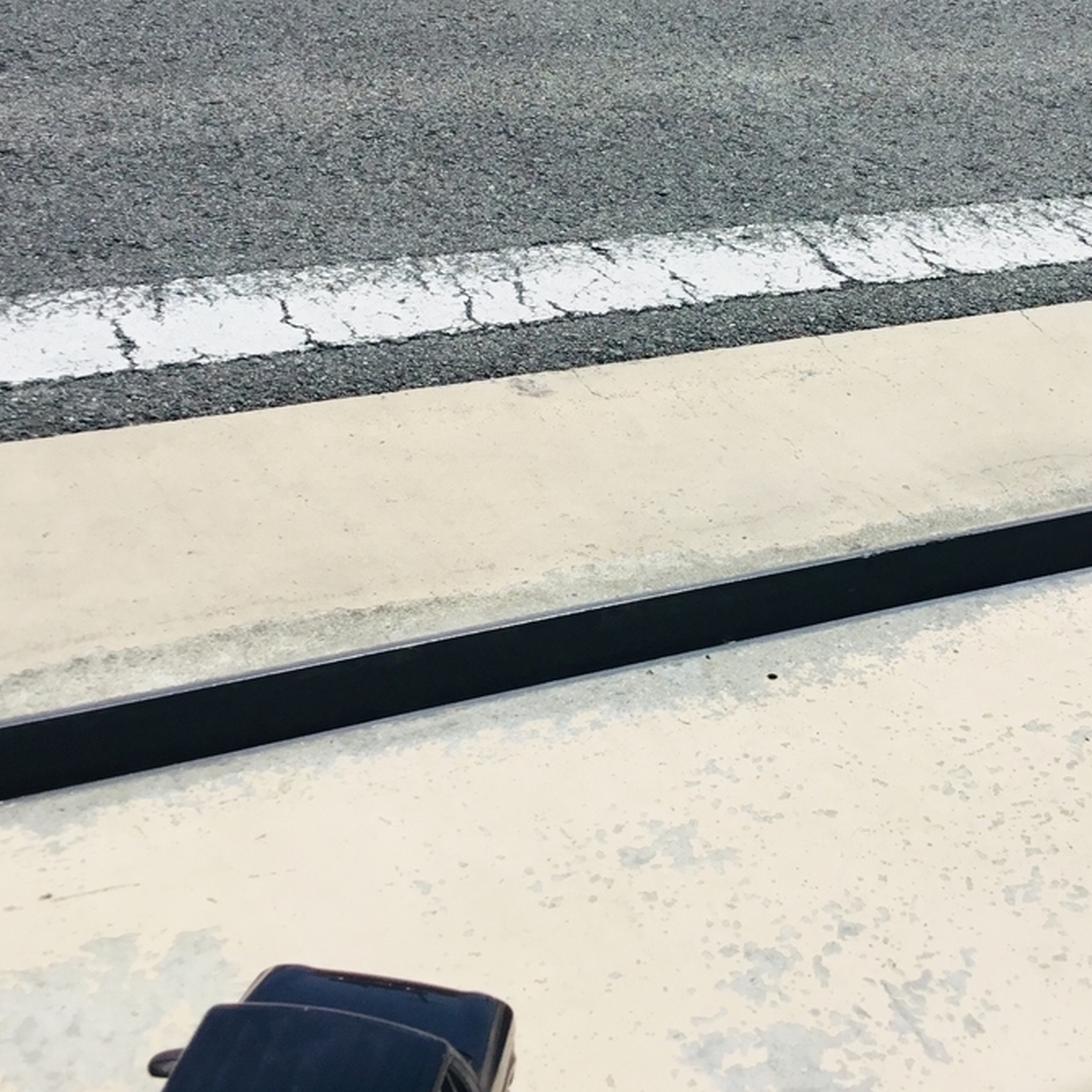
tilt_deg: -22.7
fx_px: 1749
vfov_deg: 34.3
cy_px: 337
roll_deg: -4.7
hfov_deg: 34.4
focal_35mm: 49
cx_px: 706
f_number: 2.4
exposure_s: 1/2469
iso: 25
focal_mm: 3.3
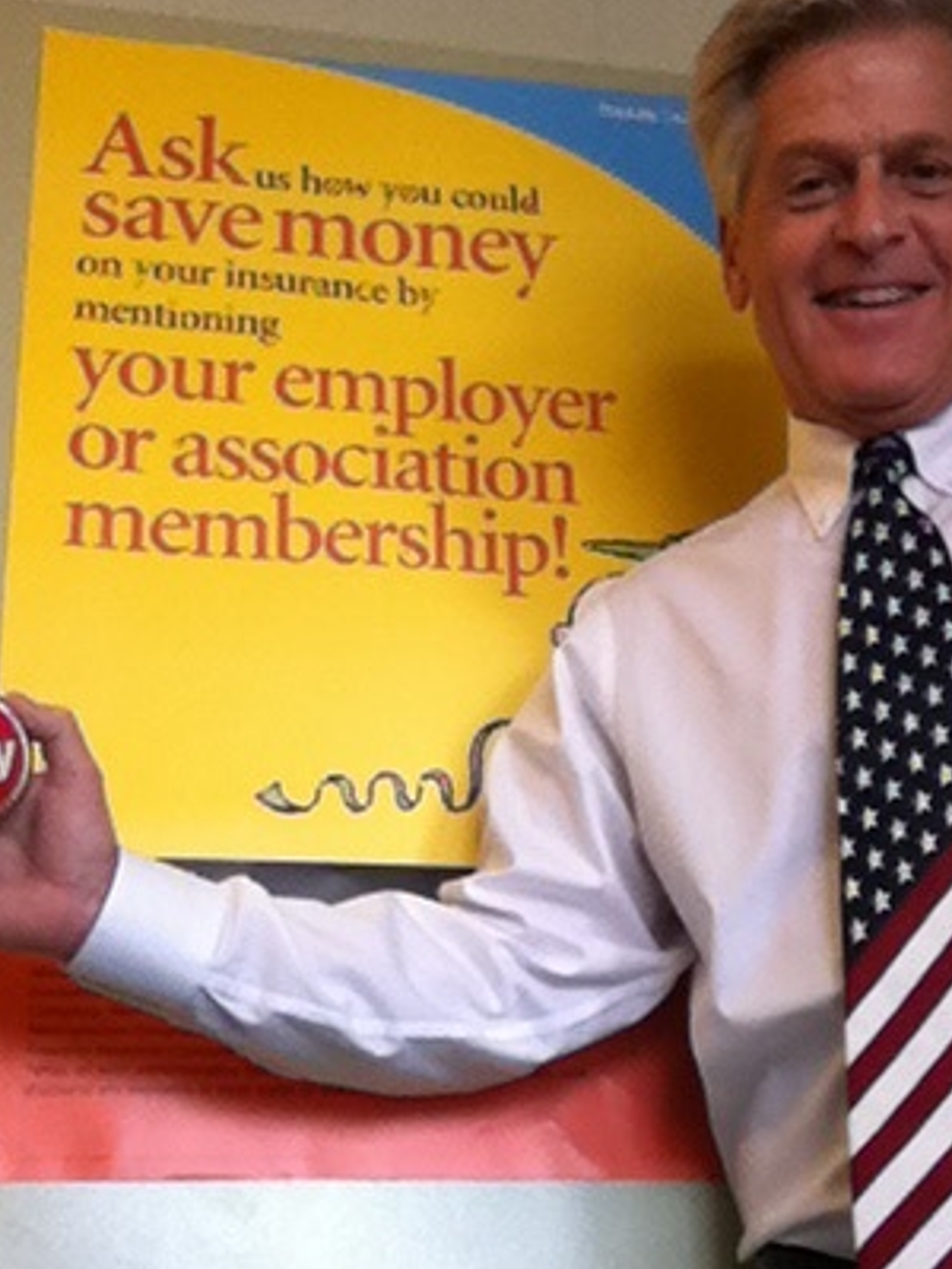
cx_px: 549
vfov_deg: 34.0
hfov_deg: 26.1
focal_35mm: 56
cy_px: 844
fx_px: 2053
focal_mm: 3.85
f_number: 2.4
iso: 125
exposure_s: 1/155
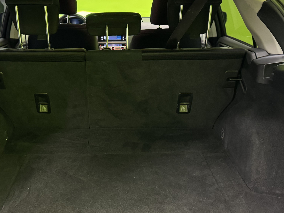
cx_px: 112
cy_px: 135
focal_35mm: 46
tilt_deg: -22.8
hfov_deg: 41.0
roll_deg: -0.2
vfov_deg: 31.4
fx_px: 377
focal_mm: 6.76
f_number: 1.78
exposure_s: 1/33
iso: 1000
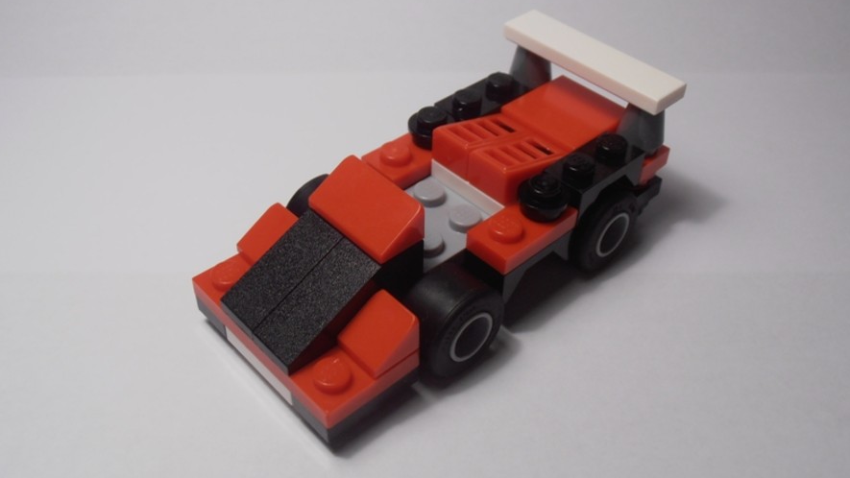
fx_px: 924
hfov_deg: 49.4
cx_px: 425
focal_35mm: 41
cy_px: 219
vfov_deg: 29.0
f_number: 3.9
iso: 80
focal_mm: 6.61
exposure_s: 1/60
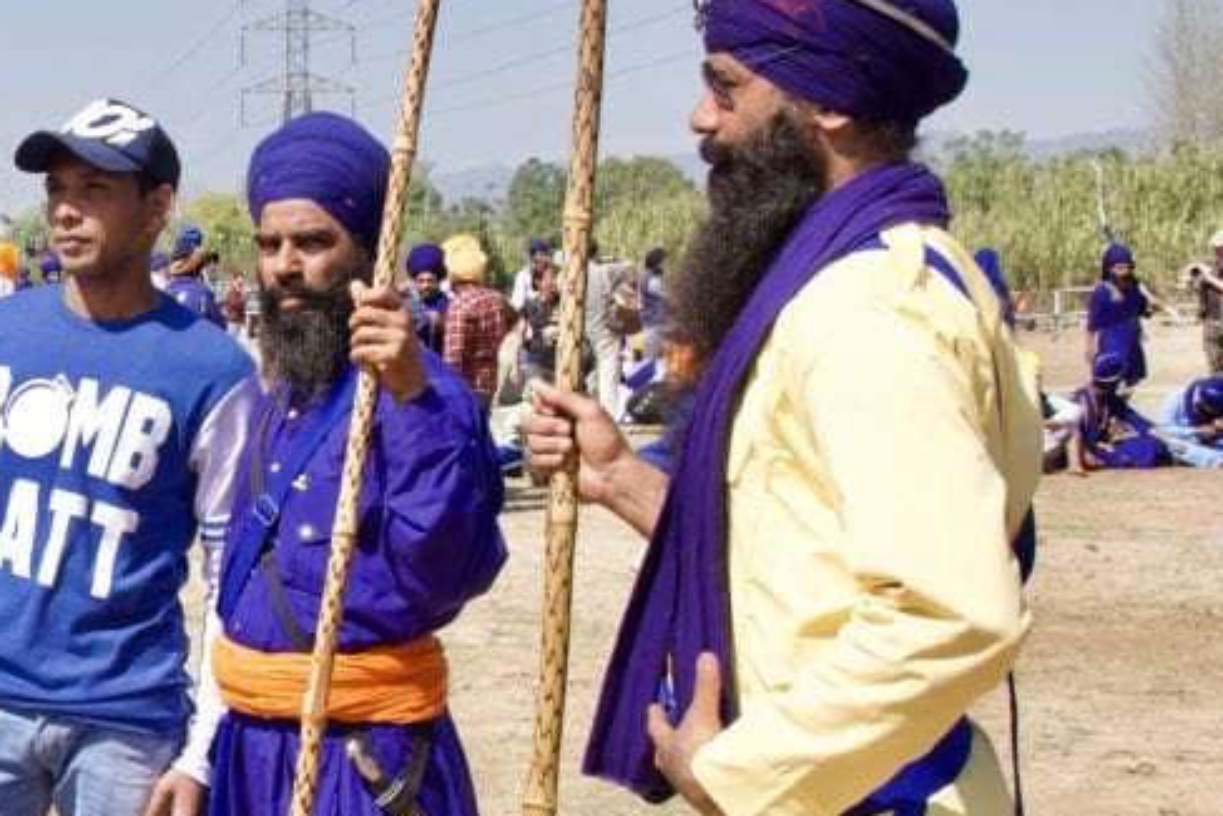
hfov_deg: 23.6
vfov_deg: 16.7
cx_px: -30
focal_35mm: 82
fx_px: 2786
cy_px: 446
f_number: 10
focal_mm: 26
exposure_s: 1/400
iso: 200
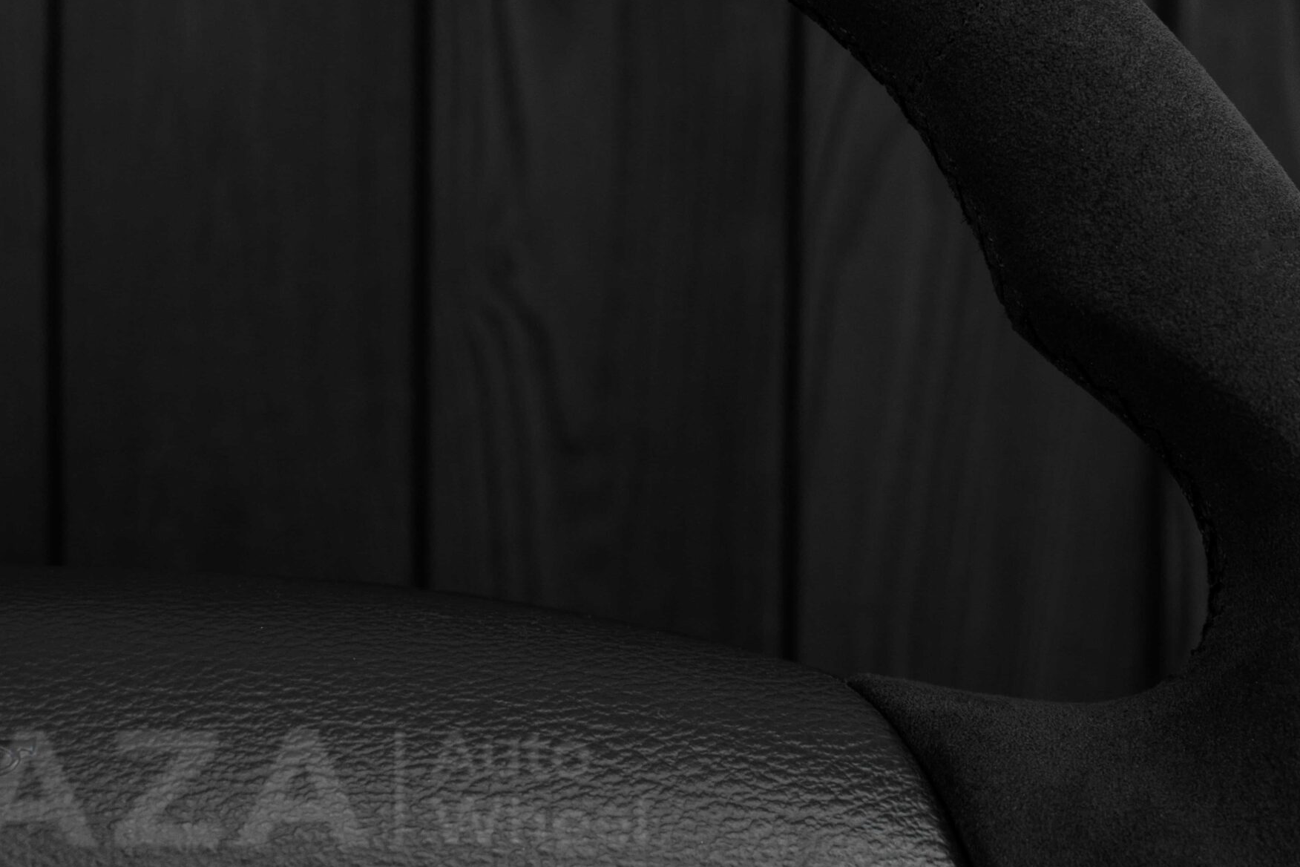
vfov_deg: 17.8
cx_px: 801
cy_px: 369
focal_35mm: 77
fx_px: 2771
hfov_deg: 26.3
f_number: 6.3
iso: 500
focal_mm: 35
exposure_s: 1/125
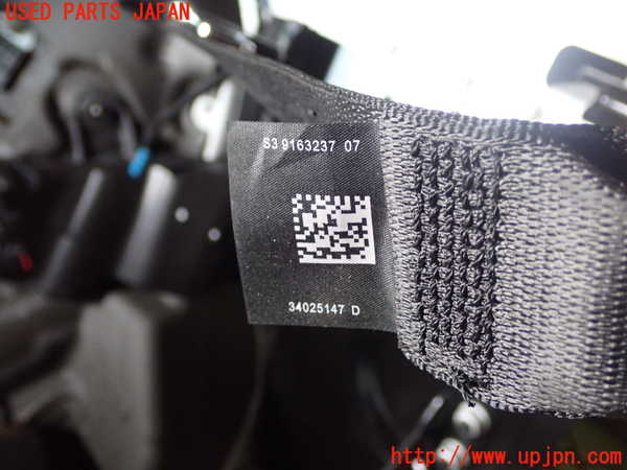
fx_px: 797
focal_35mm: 44
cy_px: 235
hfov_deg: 42.9
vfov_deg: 32.9
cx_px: 314
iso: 500
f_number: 2.9
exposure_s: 1/40
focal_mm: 7.84
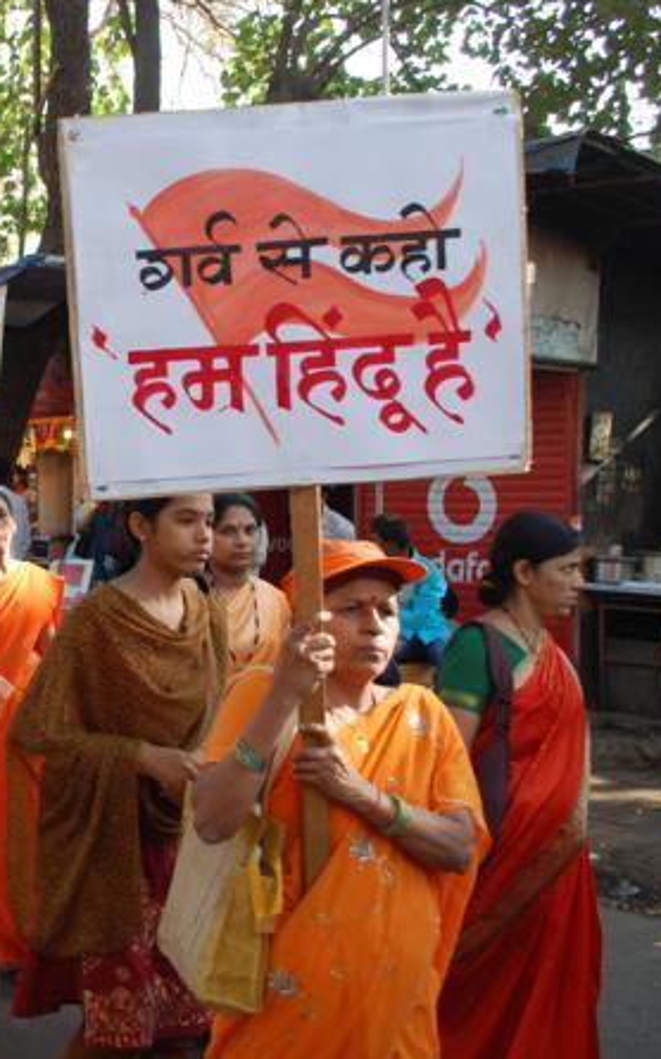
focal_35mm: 48
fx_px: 1384
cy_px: 515
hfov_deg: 25.2
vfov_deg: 41.8
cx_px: -36
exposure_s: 1/125
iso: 400
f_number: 5.6
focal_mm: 20
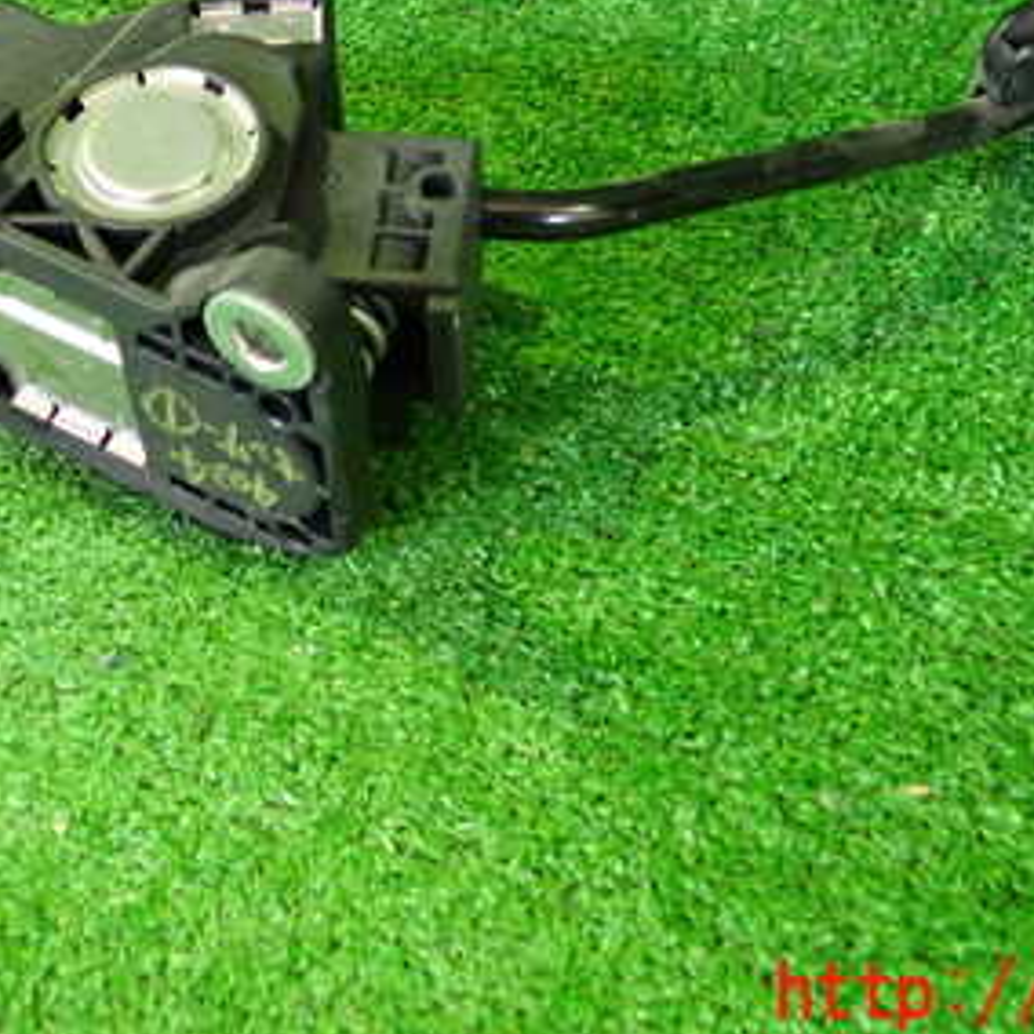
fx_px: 1893
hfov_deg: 30.6
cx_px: 506
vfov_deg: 29.9
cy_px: 222
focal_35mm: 56
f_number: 2.3
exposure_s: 1/30
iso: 800
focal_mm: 5.4
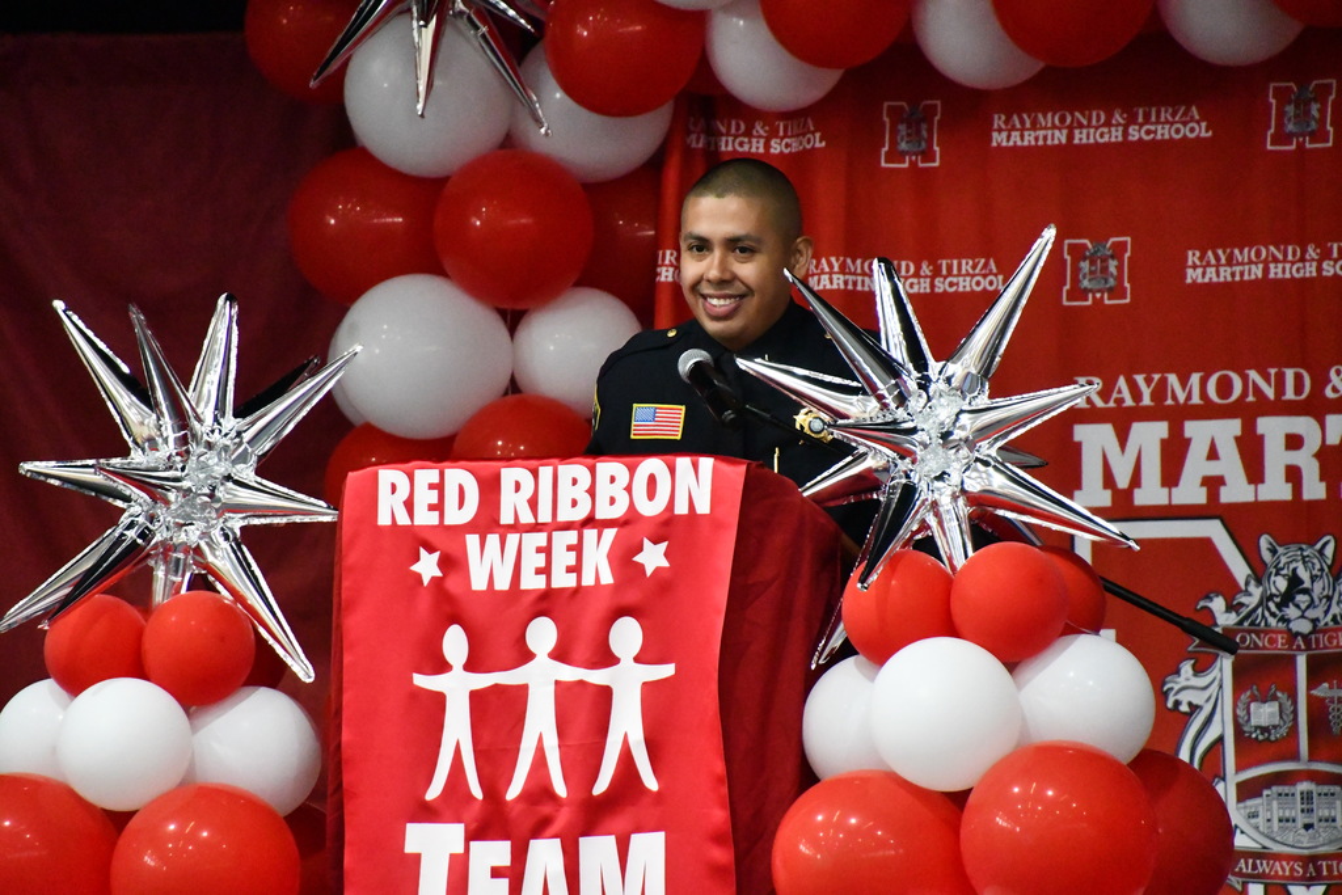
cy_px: 448
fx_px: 14539
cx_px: 671
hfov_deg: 5.3
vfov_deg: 3.5
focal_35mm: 390
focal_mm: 260
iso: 16000
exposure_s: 1/640
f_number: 6.3
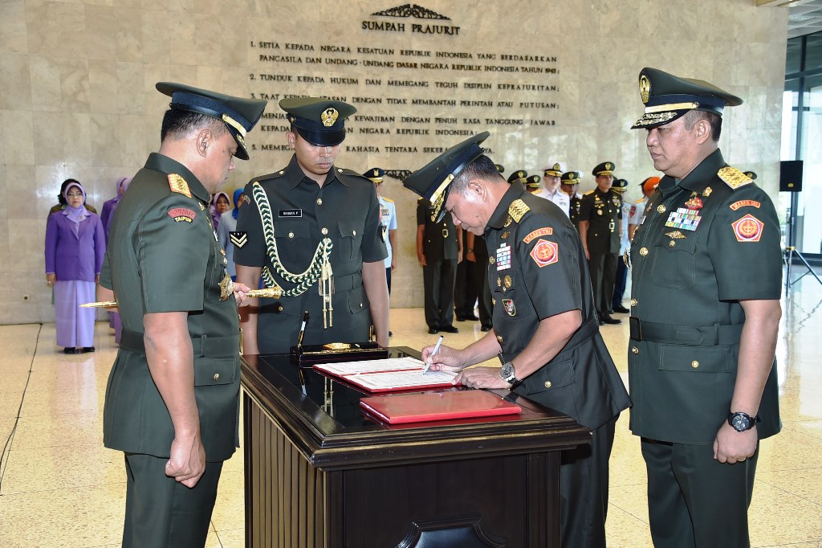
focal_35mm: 44
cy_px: 274
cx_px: 411
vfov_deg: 30.5
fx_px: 1004
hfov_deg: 44.5
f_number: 5.6
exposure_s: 1/125
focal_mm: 44
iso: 1000
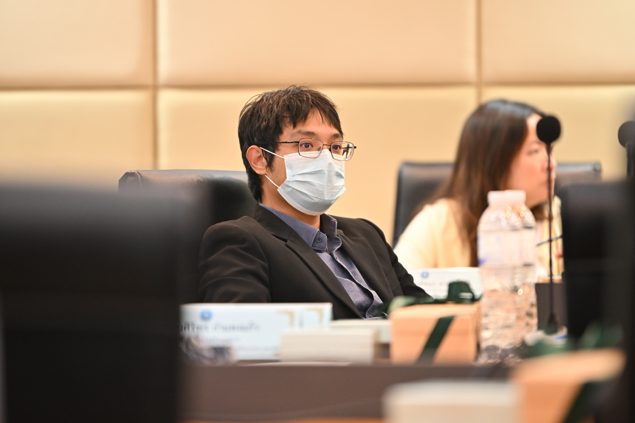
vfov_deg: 6.9
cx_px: 318
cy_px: 212
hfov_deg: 10.3
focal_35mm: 200
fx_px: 3528
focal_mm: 200
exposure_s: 1/125
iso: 1600
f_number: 2.8
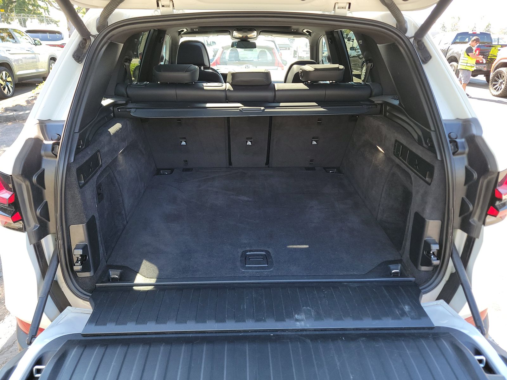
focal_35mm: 24
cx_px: 254
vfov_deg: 56.8
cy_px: 190
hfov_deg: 71.6
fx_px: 352
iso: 69
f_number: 1.8
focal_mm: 6.7
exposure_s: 1/59
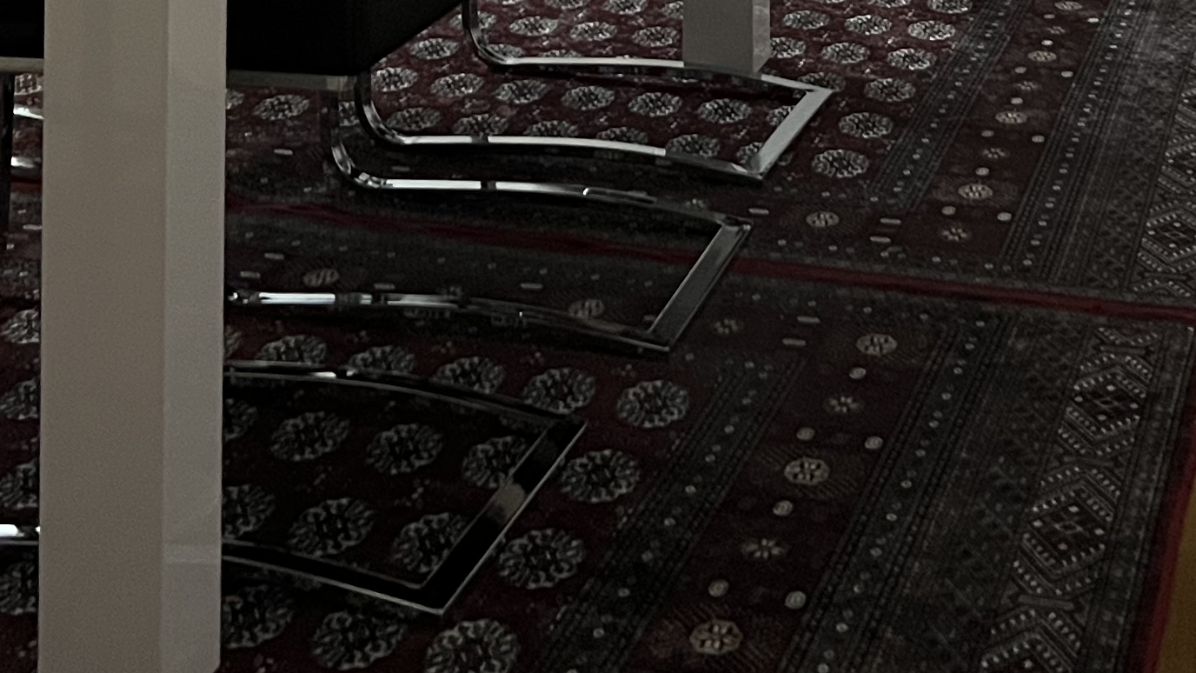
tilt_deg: -0.1
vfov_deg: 12.9
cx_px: 518
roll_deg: +0.5
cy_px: -611
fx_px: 2632
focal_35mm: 83
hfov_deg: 25.6
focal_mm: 5.7
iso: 500
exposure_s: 1/33
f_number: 1.5
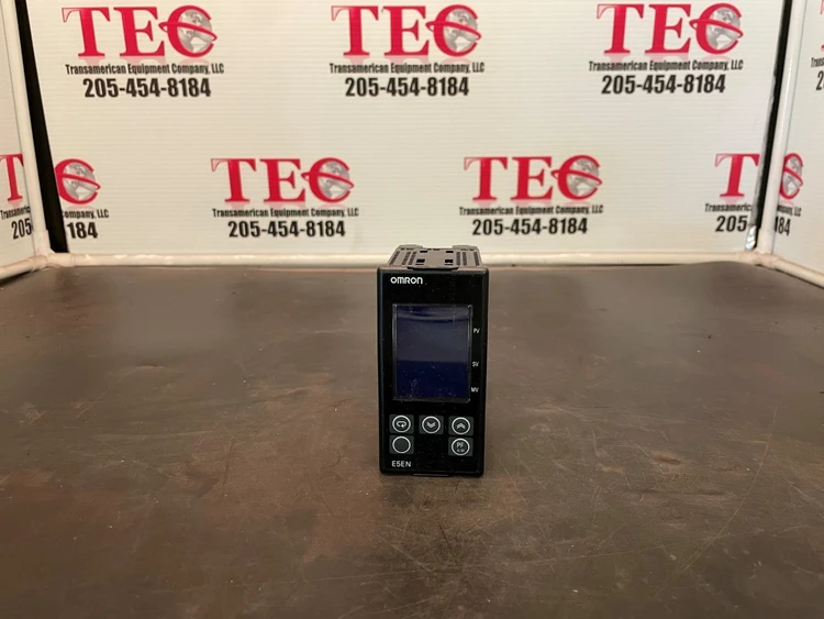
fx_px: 619
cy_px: 310
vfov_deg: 53.1
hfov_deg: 67.3
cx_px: 412
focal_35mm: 26
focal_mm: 4.2
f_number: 1.6
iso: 200
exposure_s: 1/59
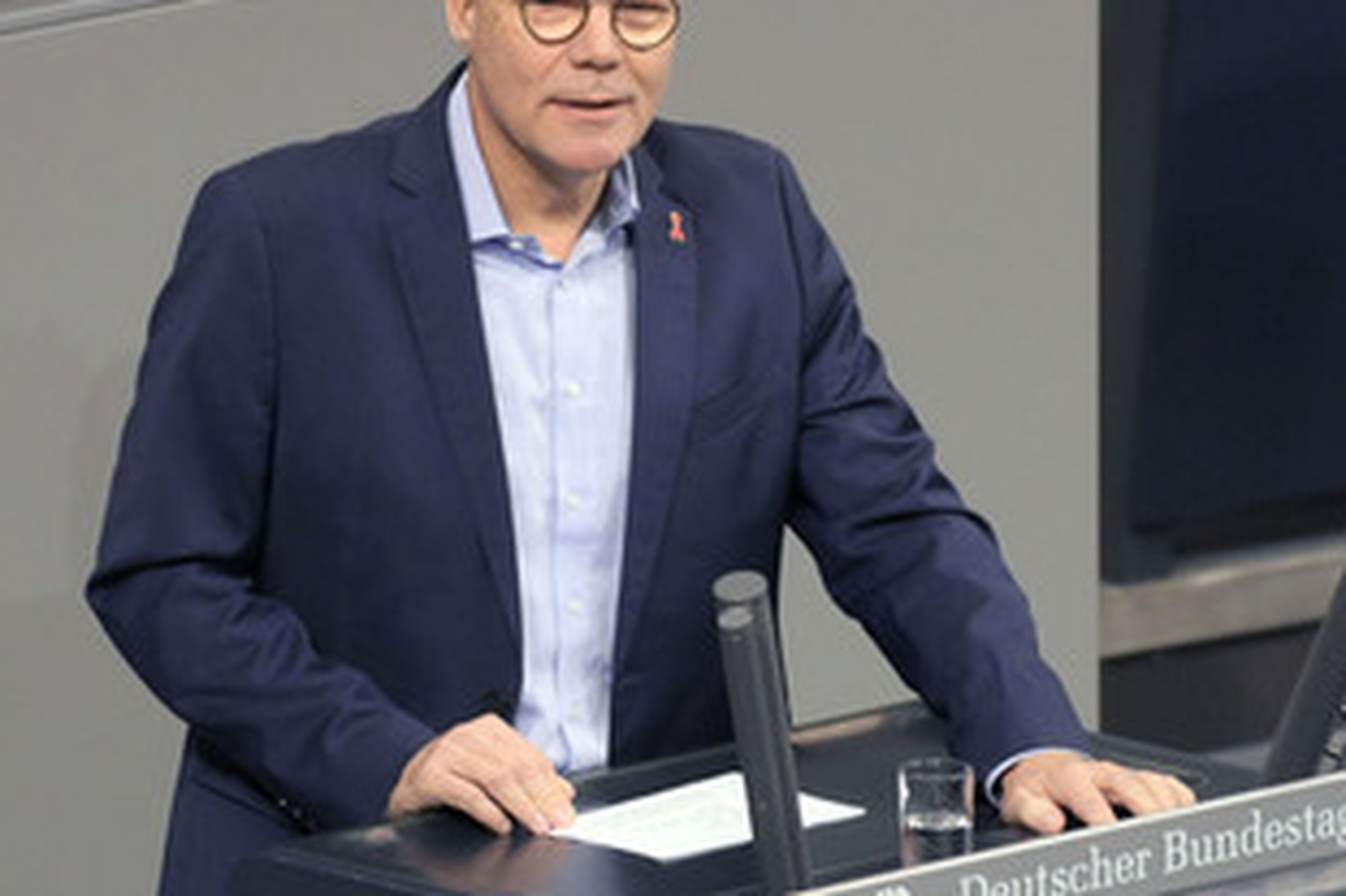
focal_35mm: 450
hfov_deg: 4.6
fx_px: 16815
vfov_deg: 3.1
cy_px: 433
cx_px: 569
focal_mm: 310
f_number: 5.6
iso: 12800
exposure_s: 1/320
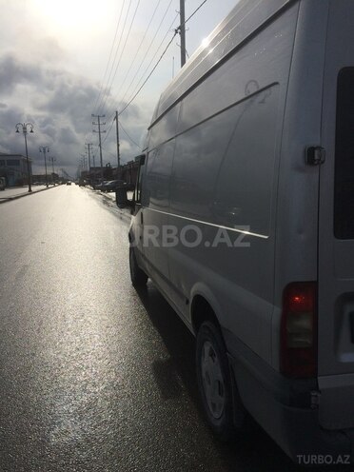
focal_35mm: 29
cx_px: 177
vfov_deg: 61.7
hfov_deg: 48.2
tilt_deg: -10.3
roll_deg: +0.4
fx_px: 395
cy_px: 236
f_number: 2.2
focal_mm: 4.15
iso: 40
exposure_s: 1/8264
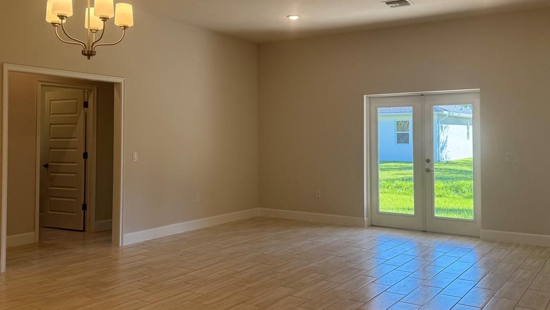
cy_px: 119
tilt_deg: +0.8
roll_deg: -0.3
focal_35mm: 36
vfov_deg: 32.7
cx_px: 250
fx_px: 525
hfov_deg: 55.2
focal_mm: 6.76
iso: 80
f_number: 1.78
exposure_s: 1/218
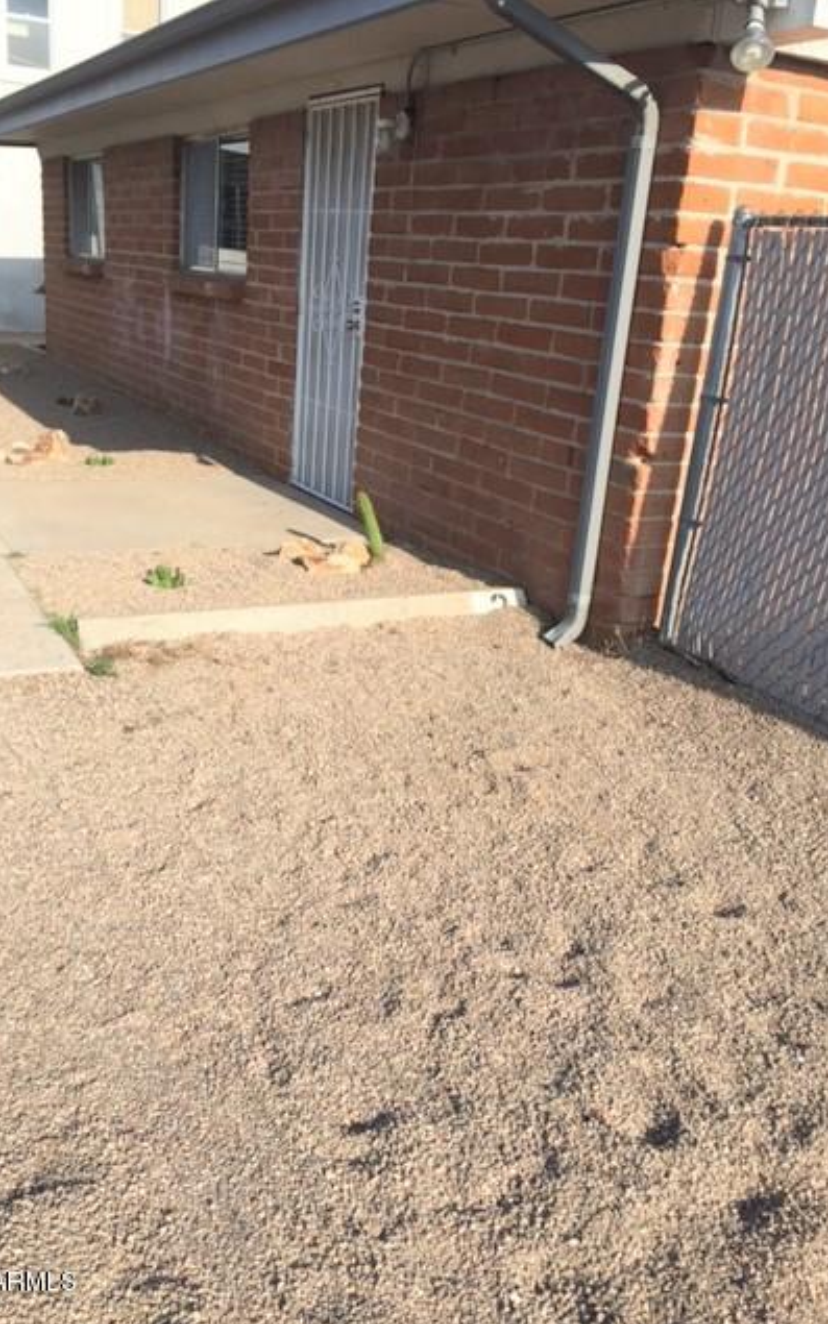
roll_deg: -4.9
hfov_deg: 40.6
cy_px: 665
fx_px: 1119
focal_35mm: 31
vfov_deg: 61.2
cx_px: 380
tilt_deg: -19.1
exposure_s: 1/1721
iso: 32
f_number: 2.2
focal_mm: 4.15
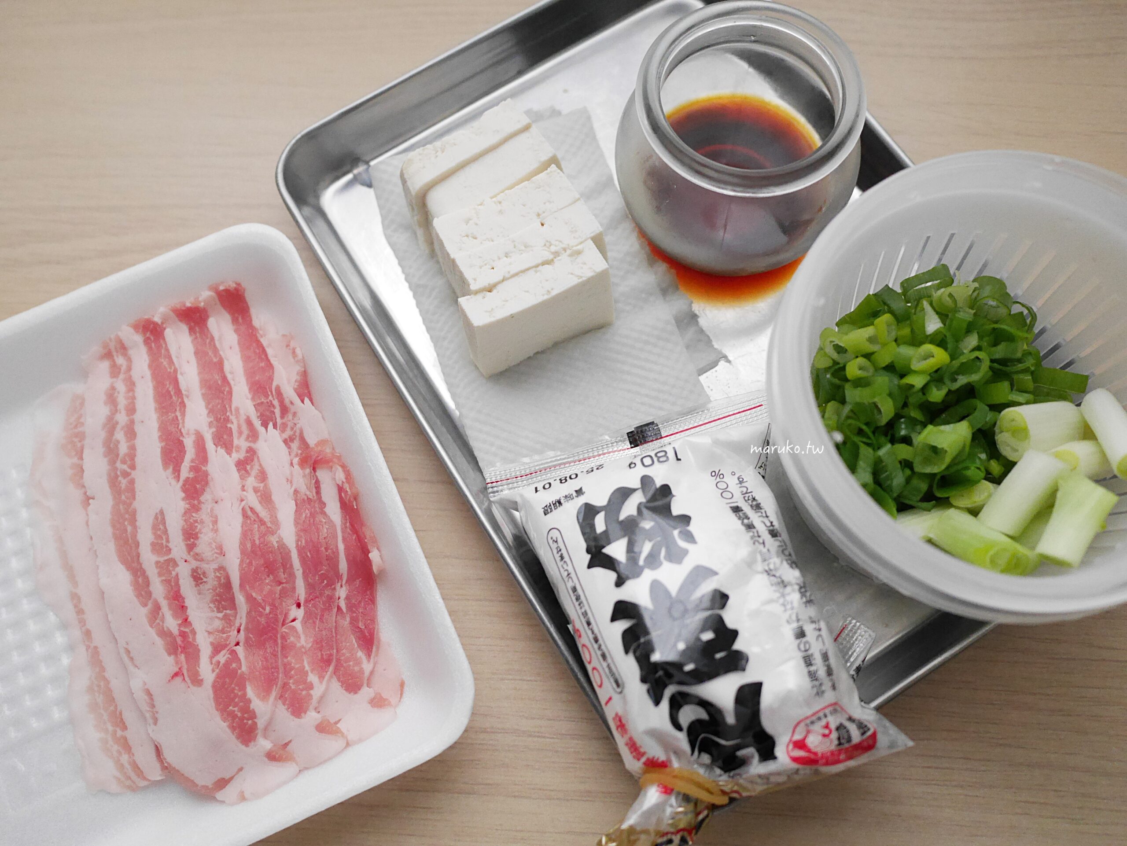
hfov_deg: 59.9
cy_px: 423
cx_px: 564
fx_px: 977
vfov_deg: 46.8
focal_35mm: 30
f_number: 2.5
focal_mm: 15
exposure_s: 1/30
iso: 3200
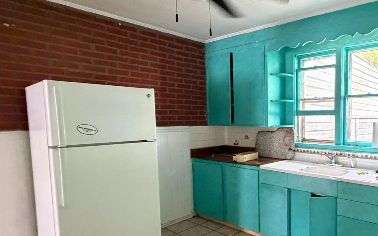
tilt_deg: -4.7
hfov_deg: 65.2
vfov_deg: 49.1
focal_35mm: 25
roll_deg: -0.1
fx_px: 258
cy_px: 138
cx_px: 309
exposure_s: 1/60
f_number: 2.2
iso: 800
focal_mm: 2.22
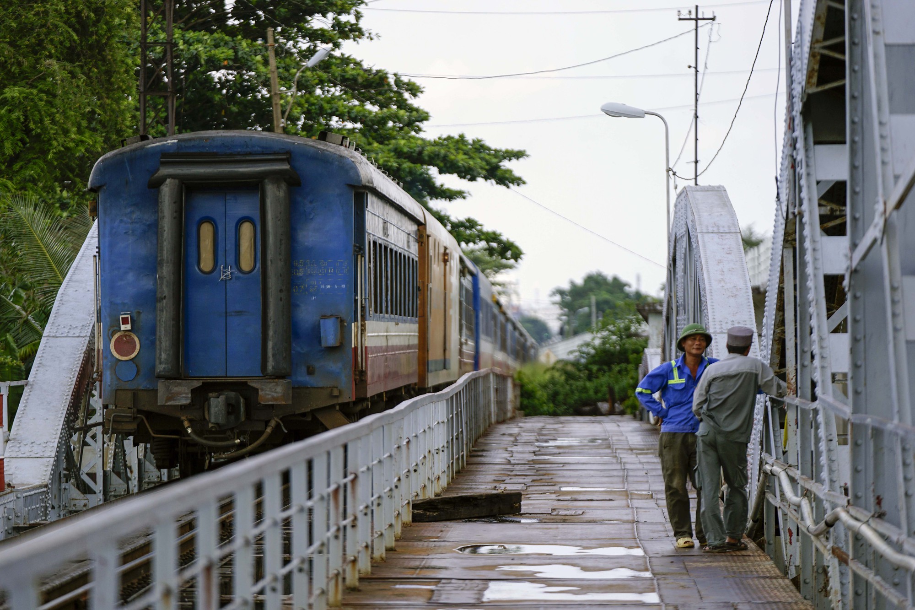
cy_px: 305
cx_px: 458
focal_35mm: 191
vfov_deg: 7.2
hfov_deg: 10.8
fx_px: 4854
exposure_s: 1/2000
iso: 200
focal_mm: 191
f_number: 2.8
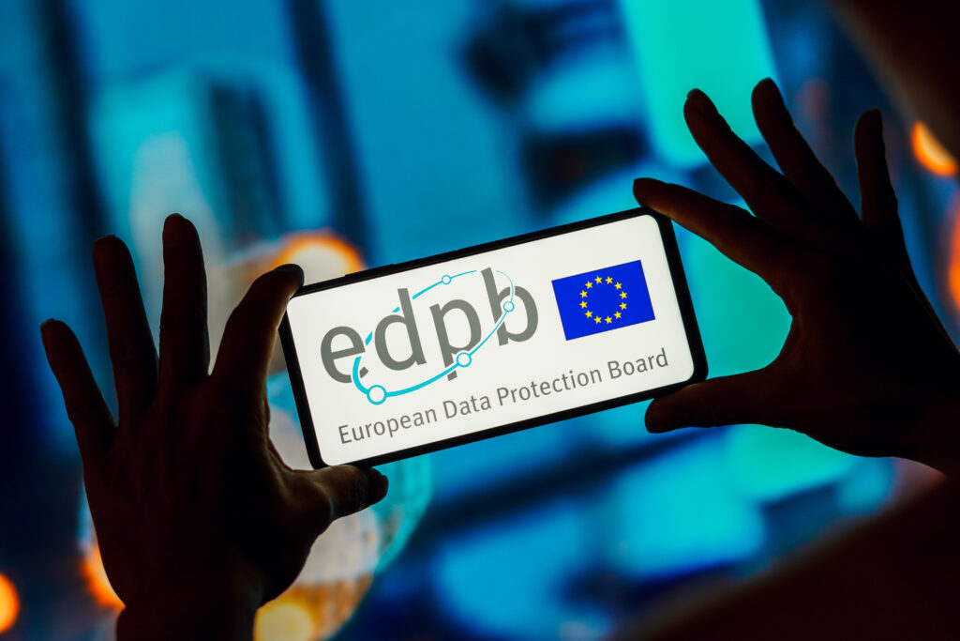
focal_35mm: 75
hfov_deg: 27.0
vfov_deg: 18.2
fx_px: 2000
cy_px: 320
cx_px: 480
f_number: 2.8
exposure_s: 1/60
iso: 160
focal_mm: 50
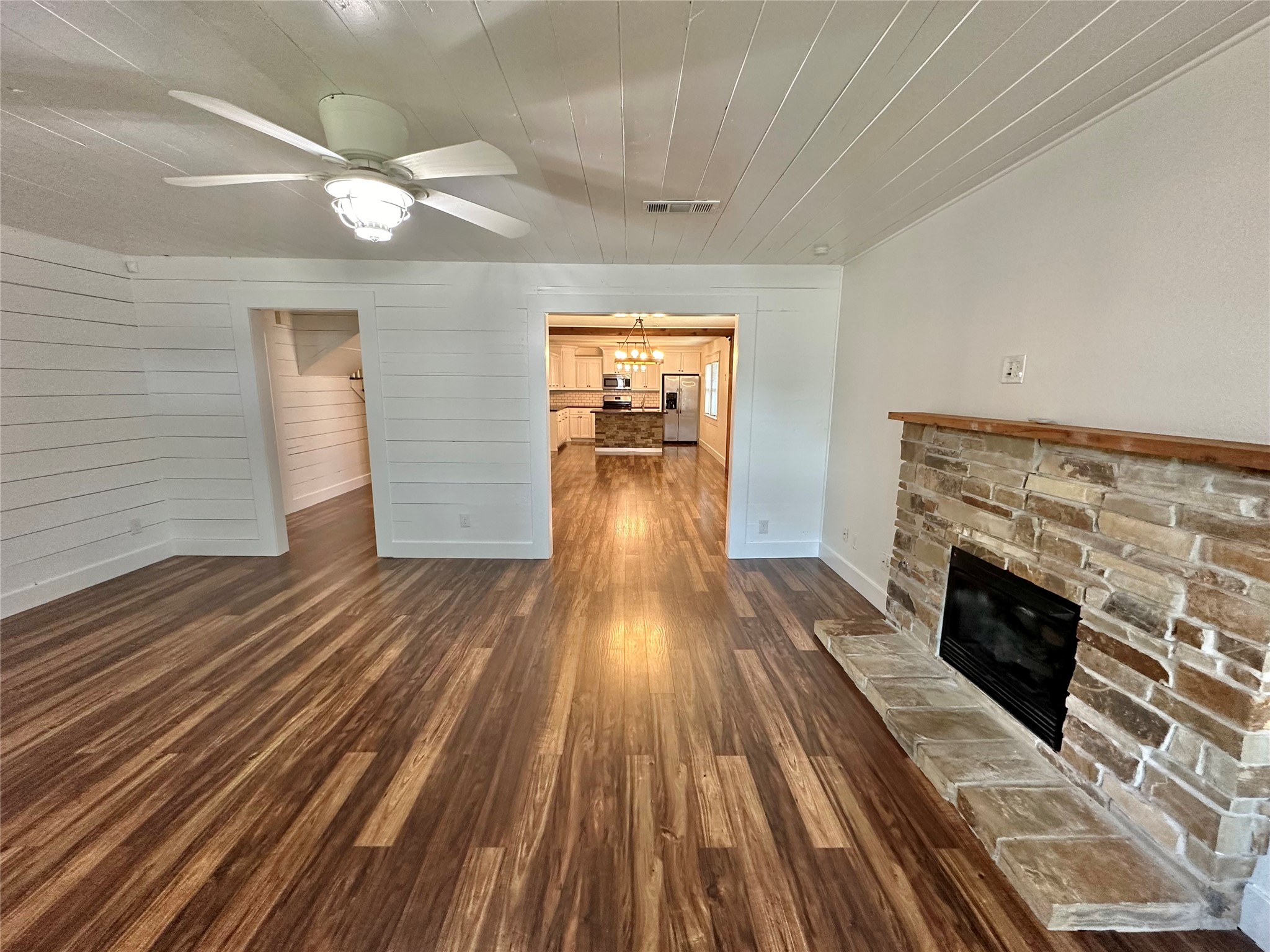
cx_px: 635
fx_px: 514
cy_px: 476
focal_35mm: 14
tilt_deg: -9.6
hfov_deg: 102.1
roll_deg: -0.8
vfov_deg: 85.7
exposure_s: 1/60
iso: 250
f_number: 2.2
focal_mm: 2.22
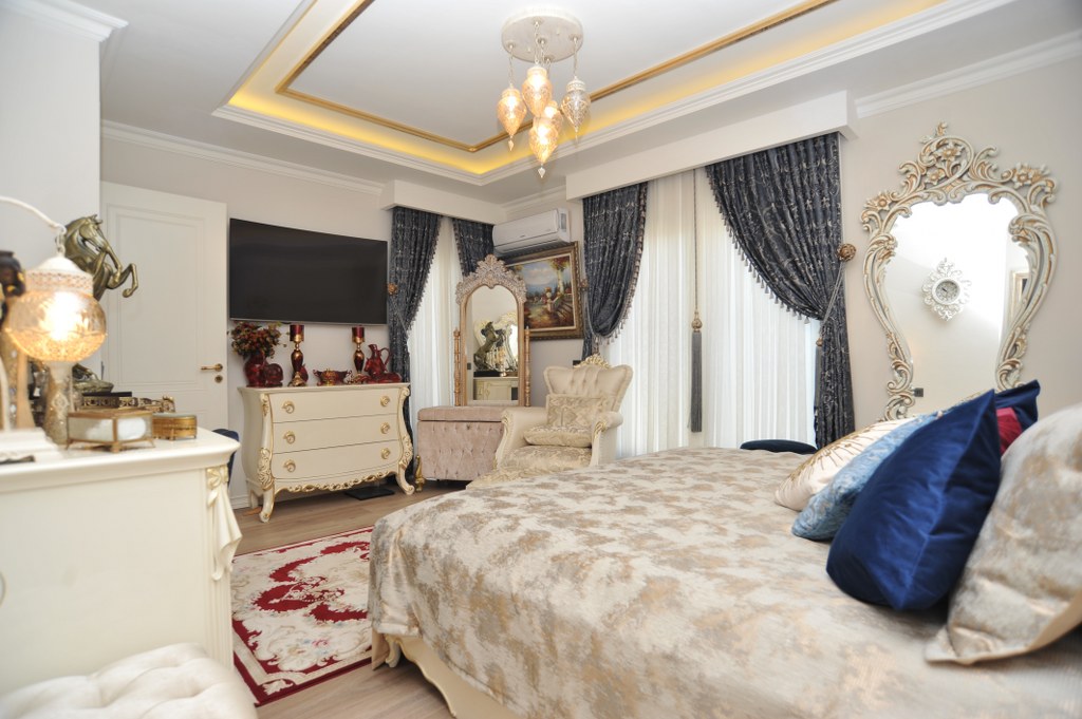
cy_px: 360
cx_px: 541
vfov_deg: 67.3
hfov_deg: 90.0
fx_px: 541
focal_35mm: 18
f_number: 5.6
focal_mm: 18
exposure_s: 1/60
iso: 200
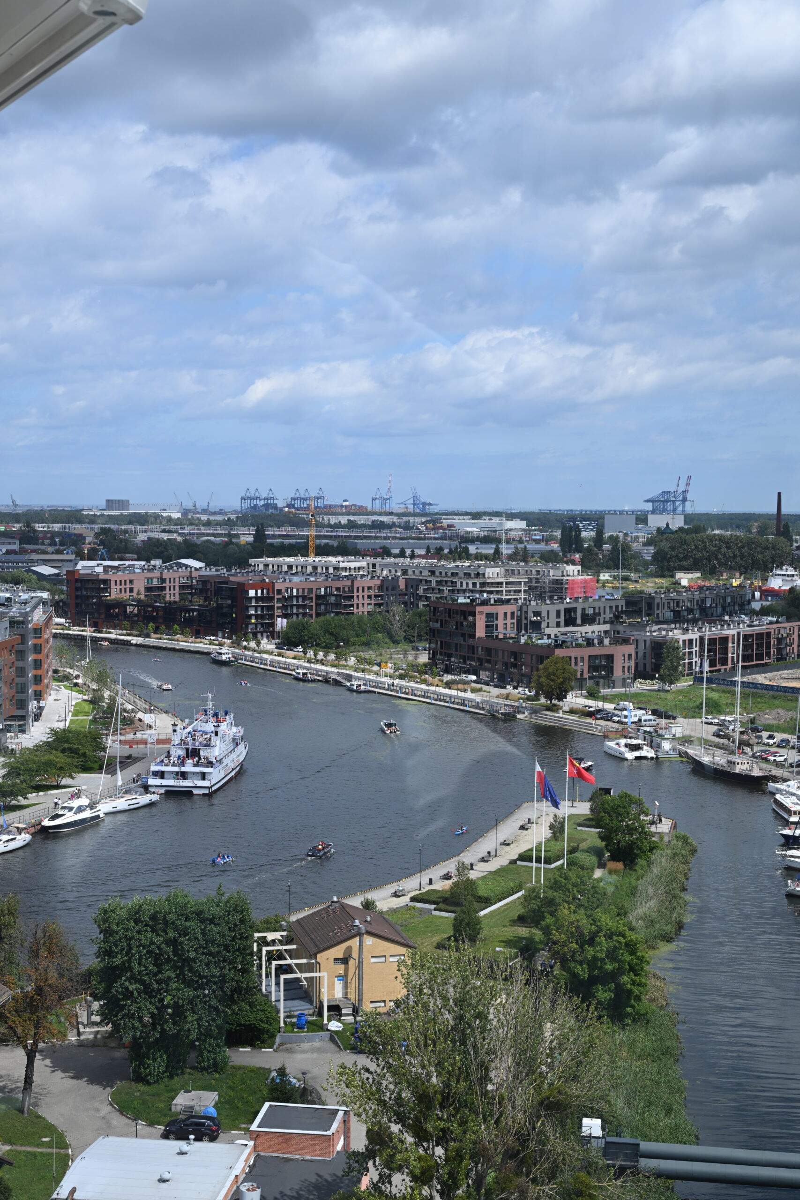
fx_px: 1600
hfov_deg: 28.1
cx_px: 400
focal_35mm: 48
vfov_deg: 41.1
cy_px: 600
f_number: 8
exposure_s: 1/250
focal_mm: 48
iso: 100
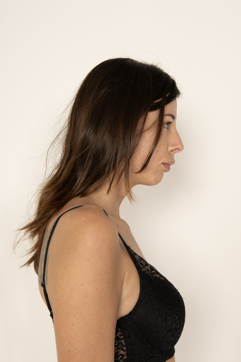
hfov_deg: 27.5
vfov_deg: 40.3
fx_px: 492
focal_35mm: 49
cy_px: 181
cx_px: 120
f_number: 4.5
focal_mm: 33
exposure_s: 1/160
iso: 100
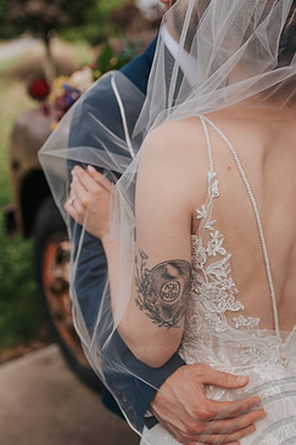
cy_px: 248
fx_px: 532
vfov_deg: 45.4
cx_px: 165
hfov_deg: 31.1
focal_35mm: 43
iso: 400
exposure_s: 1/3200
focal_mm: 35
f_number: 2.8
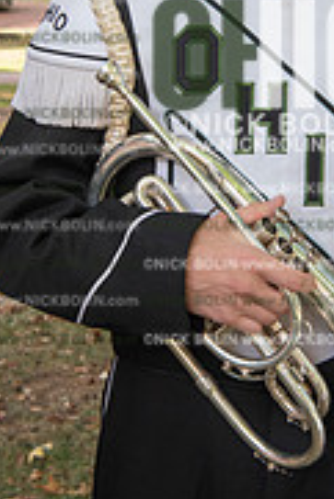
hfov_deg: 12.2
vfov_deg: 18.0
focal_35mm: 112
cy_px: 74
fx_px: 1556
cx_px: 268
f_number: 8
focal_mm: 45
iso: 500
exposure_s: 1/100
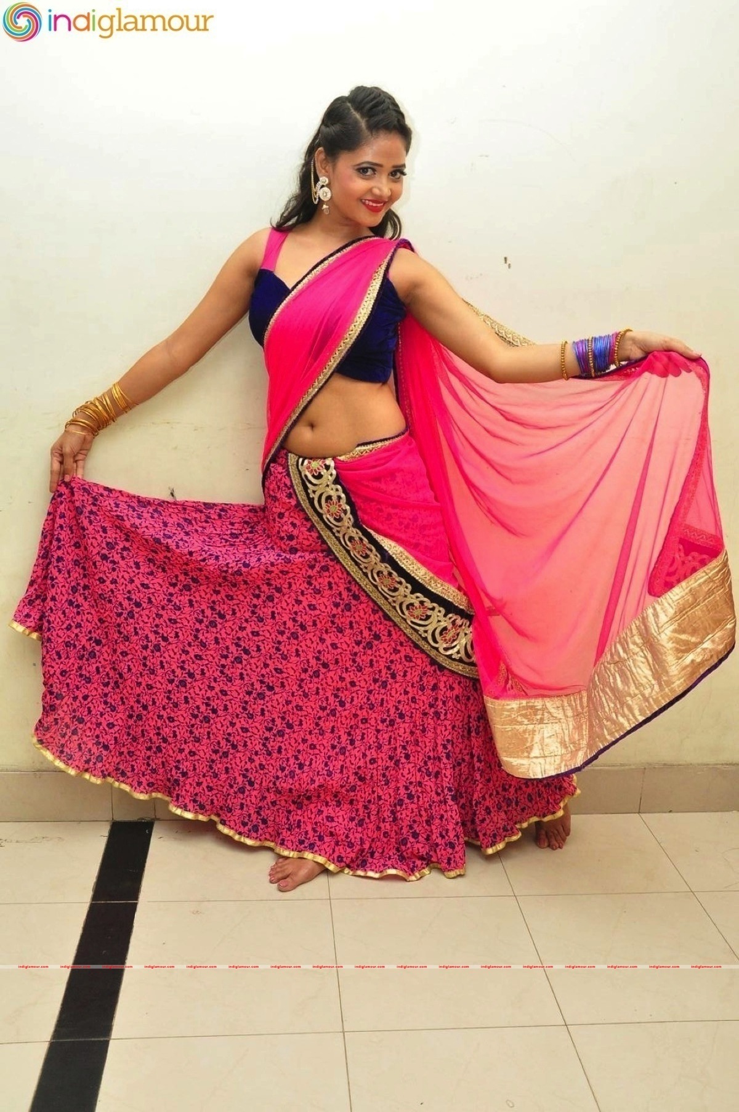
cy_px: 556
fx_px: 1018
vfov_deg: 57.3
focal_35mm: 33
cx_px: 370
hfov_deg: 39.9
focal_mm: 22
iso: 1600
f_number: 7.1
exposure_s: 1/125
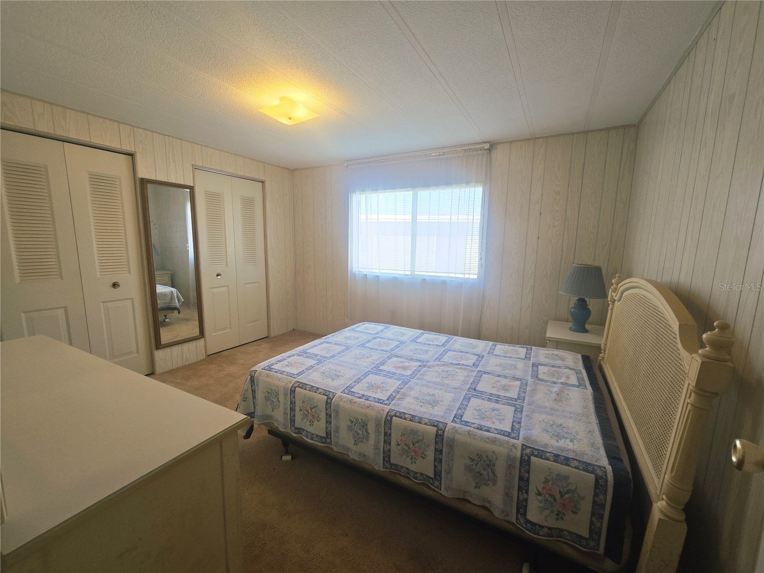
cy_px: 286
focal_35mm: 13
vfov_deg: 89.9
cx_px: 382
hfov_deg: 106.2
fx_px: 287
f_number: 2.2
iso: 64
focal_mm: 2.2
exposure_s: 1/60
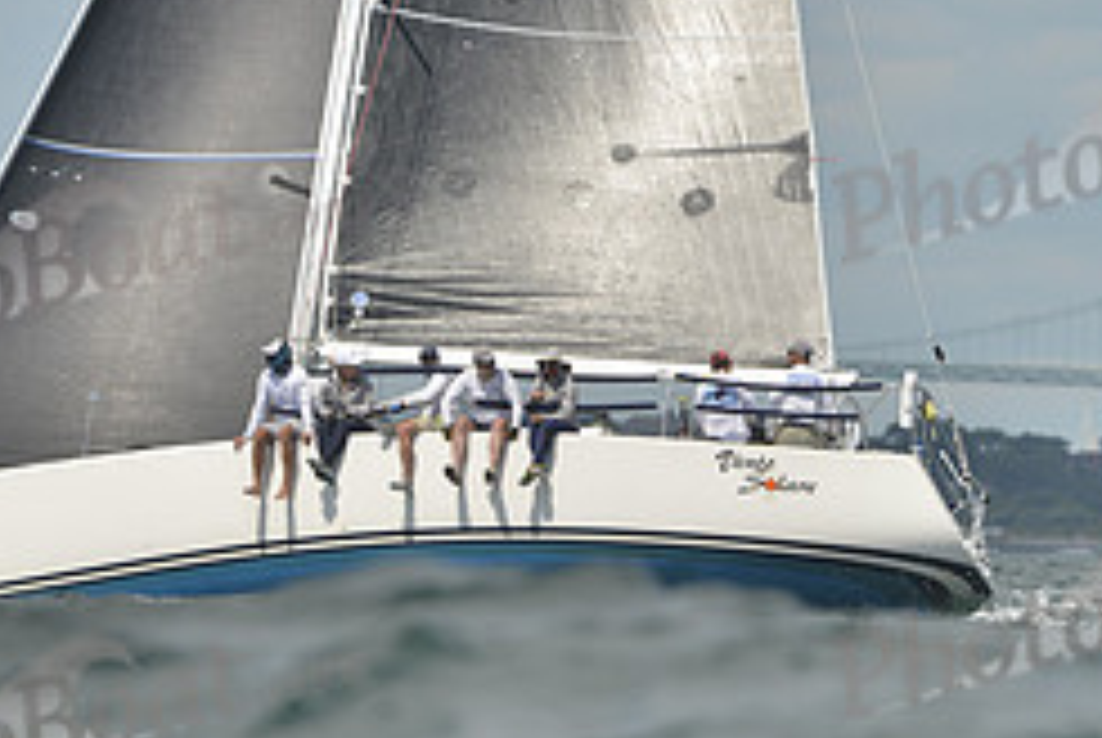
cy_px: -25
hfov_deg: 2.2
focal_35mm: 946
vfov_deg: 1.5
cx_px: 603
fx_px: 28992
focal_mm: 400
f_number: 6.3
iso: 200
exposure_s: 1/1250
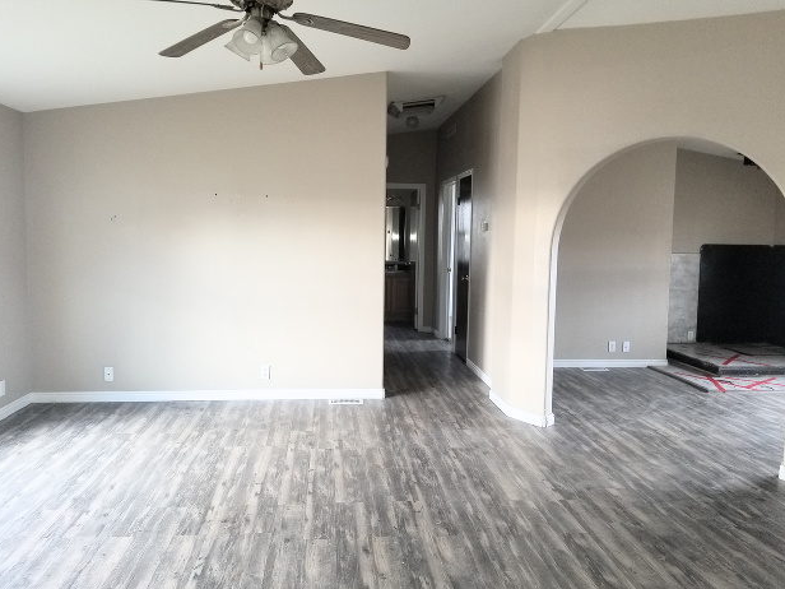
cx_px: 380
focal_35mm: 27
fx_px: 612
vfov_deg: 51.4
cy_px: 296
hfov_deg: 65.3
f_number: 1.7
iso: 100
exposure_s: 1/33
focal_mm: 4.3
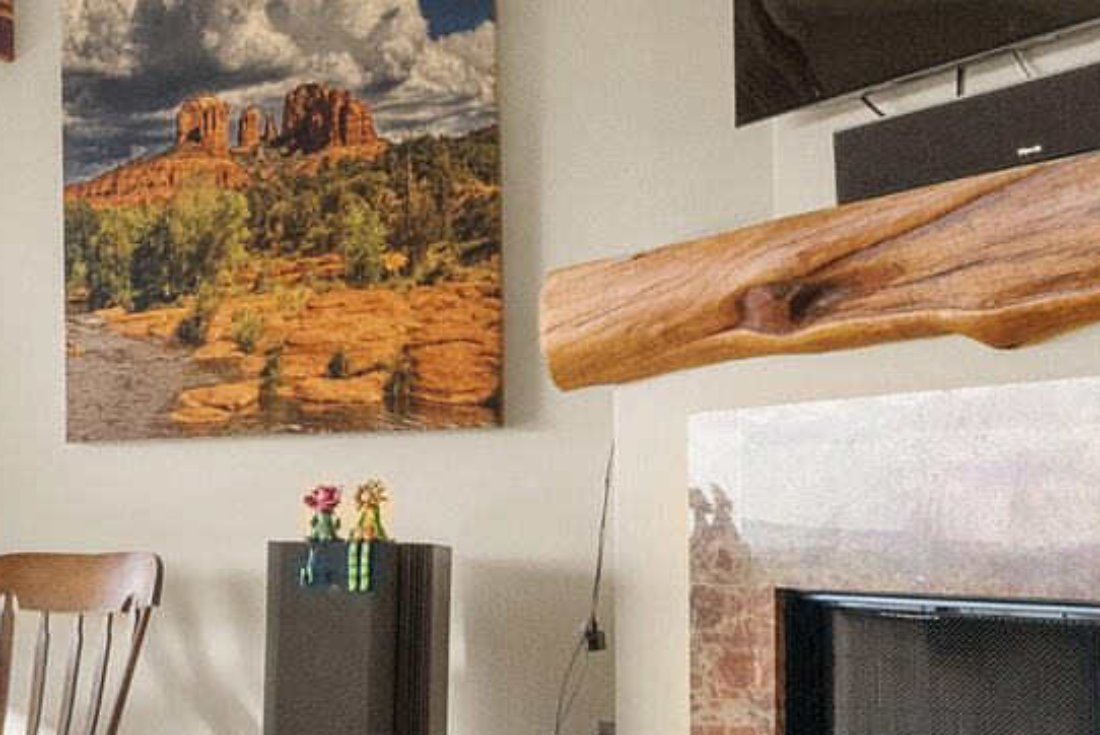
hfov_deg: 27.8
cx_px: -353
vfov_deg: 22.9
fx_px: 1804
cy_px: 528
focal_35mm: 59
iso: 2500
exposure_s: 1/60
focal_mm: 16
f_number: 8
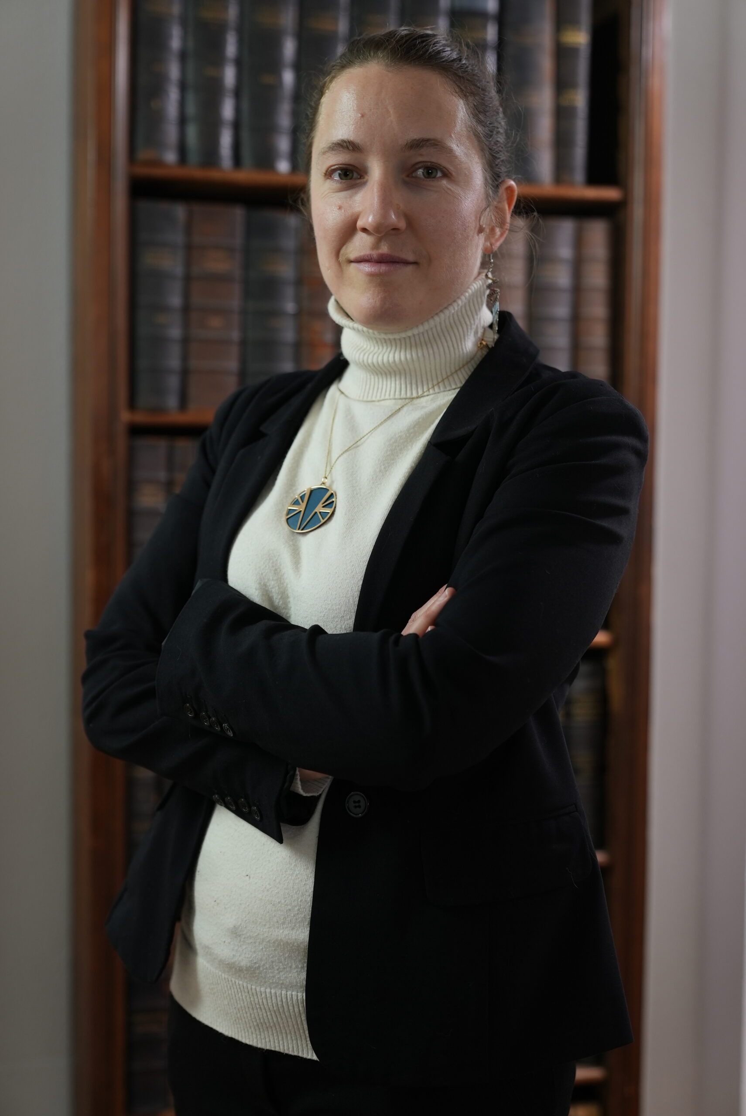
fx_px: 1645
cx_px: 373
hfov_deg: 25.6
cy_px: 558
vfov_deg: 37.5
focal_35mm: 53
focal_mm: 53
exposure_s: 1/100
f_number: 2.8
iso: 400
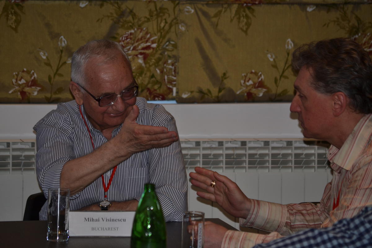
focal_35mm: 218
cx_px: 186
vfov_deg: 6.3
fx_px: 2247
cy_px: 124
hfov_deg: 9.5
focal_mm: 145
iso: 200
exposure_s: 1/60
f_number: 5.6
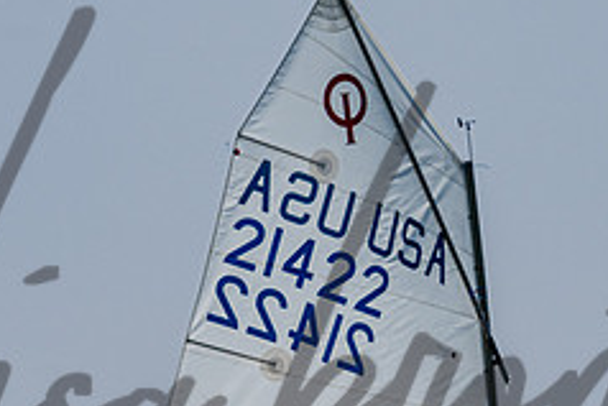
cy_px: 388
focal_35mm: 805
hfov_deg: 2.6
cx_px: 331
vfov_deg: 1.7
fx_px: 13603
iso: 500
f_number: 8
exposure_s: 1/3200
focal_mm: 240
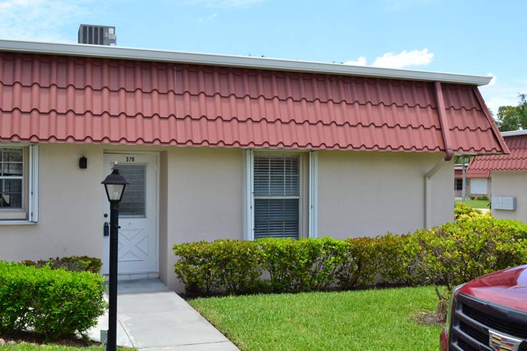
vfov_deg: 34.2
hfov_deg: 49.6
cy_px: 176
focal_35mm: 39
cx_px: 264
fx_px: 571
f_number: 10
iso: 400
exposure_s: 1/320
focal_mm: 26
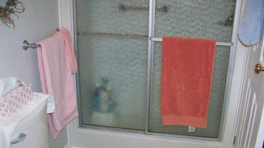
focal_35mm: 40
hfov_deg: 50.5
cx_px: 130
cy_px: 90
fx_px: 280
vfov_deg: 29.6
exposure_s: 1/500
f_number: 2.8
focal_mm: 5.85
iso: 1600
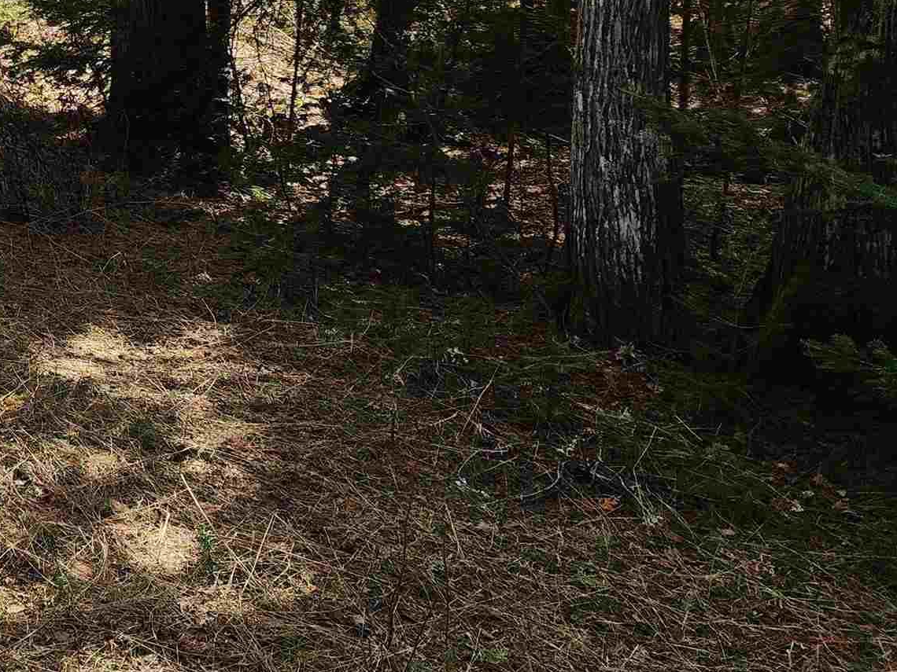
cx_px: -172
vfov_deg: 22.7
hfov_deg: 27.5
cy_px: -5
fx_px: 1607
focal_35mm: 62
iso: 12
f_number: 1.8
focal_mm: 6.4
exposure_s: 1/418
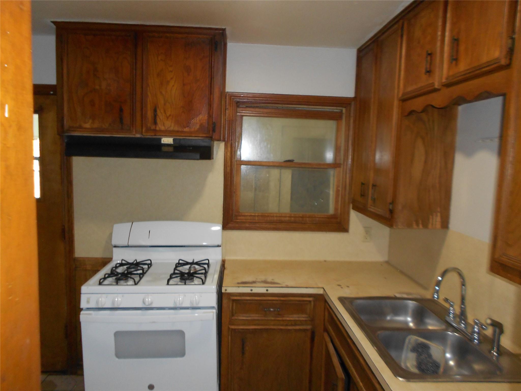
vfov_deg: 53.1
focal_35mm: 26
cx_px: 260
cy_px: 196
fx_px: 391
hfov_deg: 67.3
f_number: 3.2
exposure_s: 1/25
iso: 200
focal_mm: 4.6
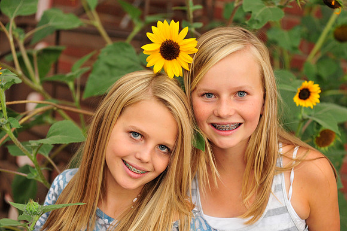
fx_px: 771
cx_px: 174
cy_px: 116
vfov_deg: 17.0
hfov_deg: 25.4
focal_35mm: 80
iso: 1600
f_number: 4.5
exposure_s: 1/400
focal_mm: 80
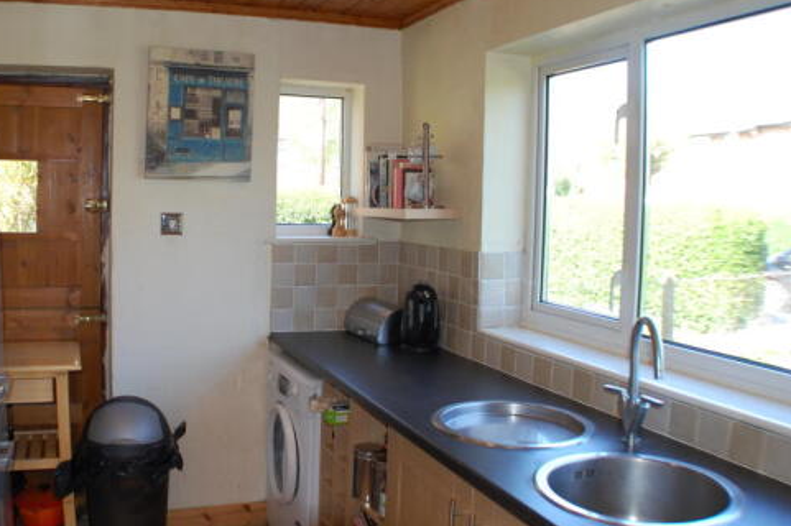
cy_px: 228
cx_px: 306
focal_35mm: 45
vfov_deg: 29.8
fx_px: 988
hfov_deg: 43.4
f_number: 3.8
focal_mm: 22
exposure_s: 1/160
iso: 400
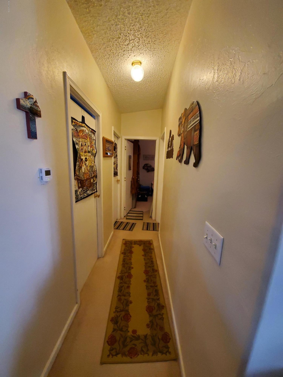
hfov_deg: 89.9
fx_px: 142
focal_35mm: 13
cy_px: 188
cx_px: 142
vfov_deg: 106.2
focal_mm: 1.8
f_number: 2.2
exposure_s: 1/39
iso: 400
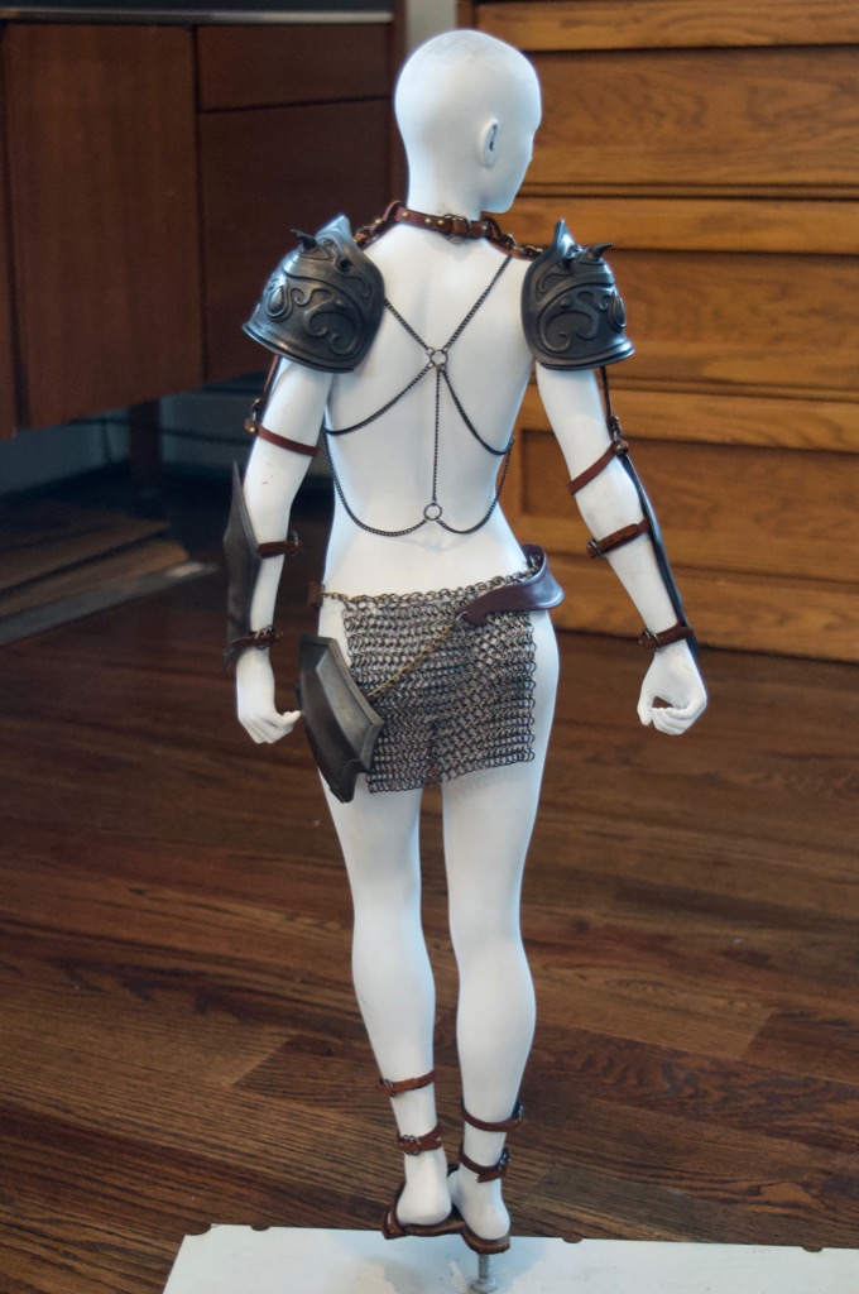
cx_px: 430
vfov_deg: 38.9
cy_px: 647
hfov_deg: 26.4
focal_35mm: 51
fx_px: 1830
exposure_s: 1/25
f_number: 4.5
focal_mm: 34
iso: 1600
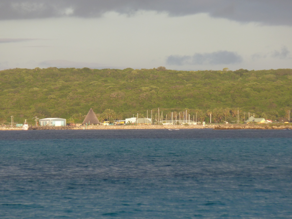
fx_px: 3028
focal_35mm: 359
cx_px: 146
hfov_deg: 5.5
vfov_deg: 4.1
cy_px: 110
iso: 80
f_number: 4.9
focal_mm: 49.2
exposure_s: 1/125
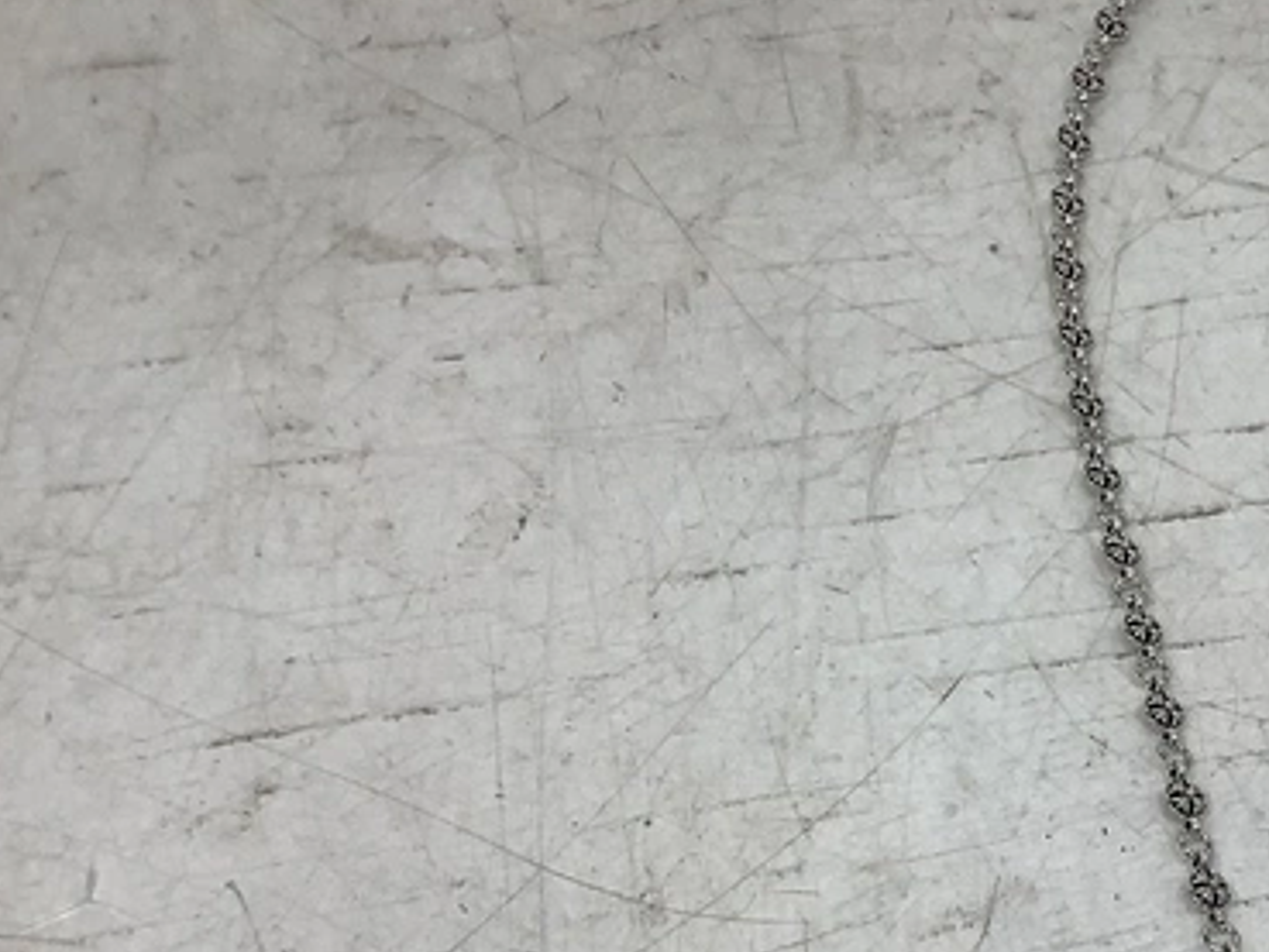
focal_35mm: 63
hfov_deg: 29.2
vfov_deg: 23.2
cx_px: 1197
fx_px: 2310
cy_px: 644
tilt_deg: -56.1
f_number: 2.4
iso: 40
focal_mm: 3.3
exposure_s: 1/120
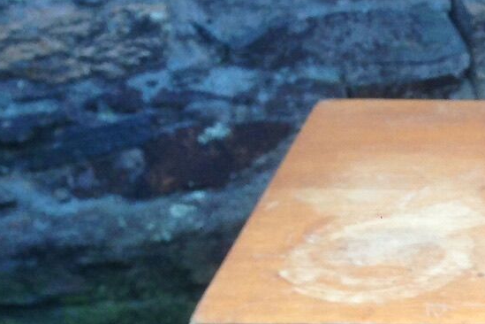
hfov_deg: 14.5
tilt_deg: -35.1
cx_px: 800
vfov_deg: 10.1
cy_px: 594
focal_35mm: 128
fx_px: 1724
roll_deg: -0.5
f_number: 2.4
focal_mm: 4.12
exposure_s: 1/120
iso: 64
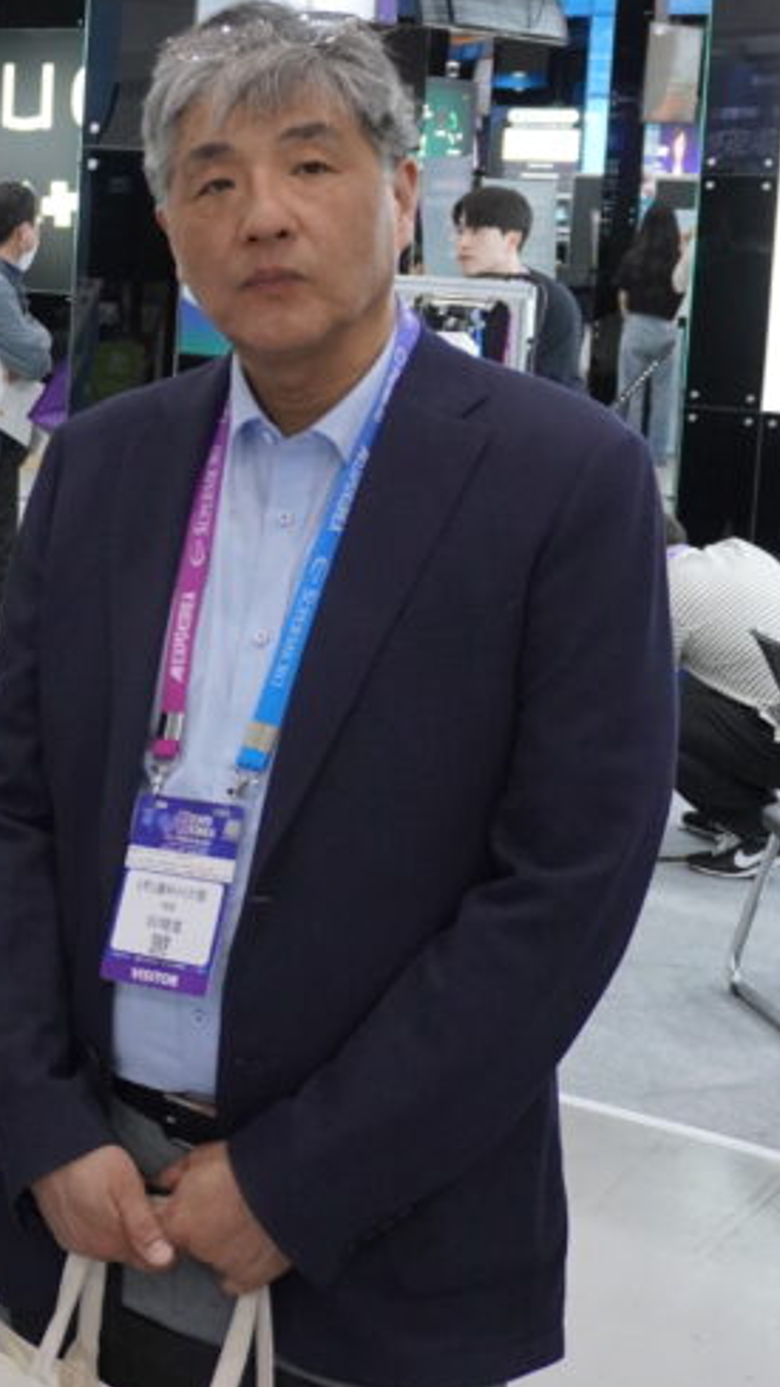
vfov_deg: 30.3
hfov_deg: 16.3
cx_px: -309
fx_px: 2541
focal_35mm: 69
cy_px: 484
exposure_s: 1/200
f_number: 4
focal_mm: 21
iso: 2000
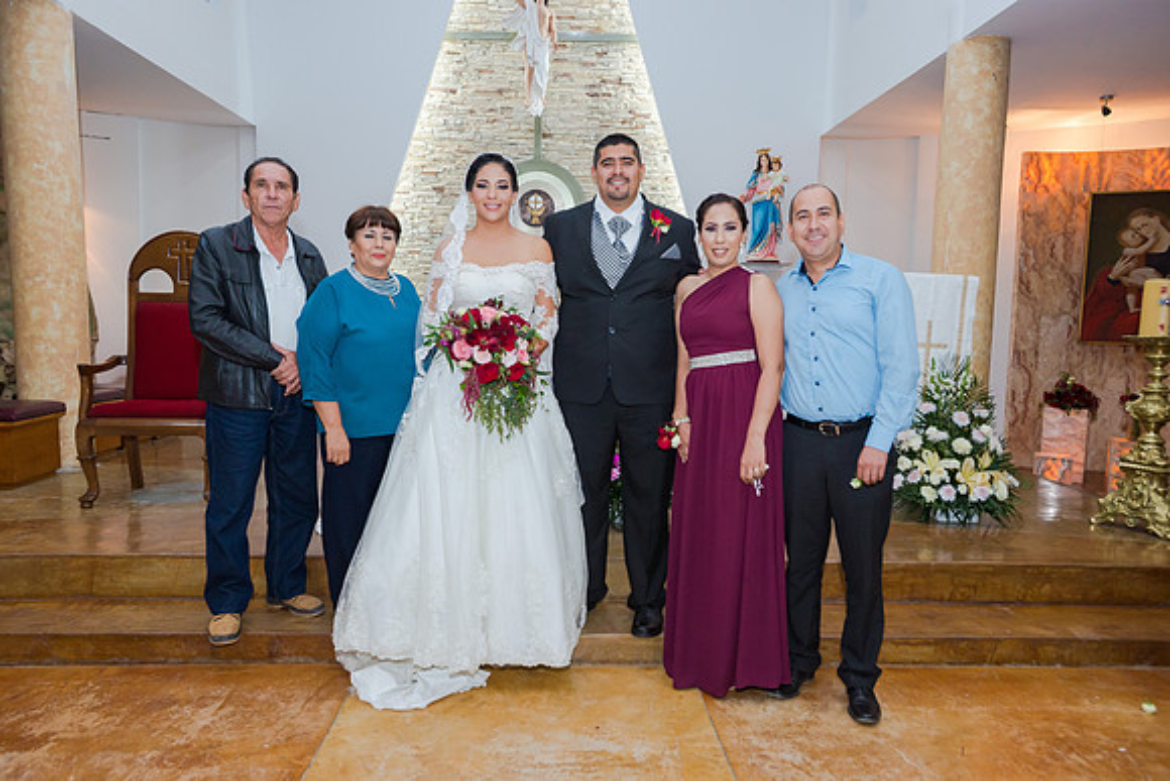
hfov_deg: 71.5
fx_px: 813
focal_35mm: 25
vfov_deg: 51.3
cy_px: 390
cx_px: 585
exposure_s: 1/100
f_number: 3.5
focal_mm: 25
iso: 1600
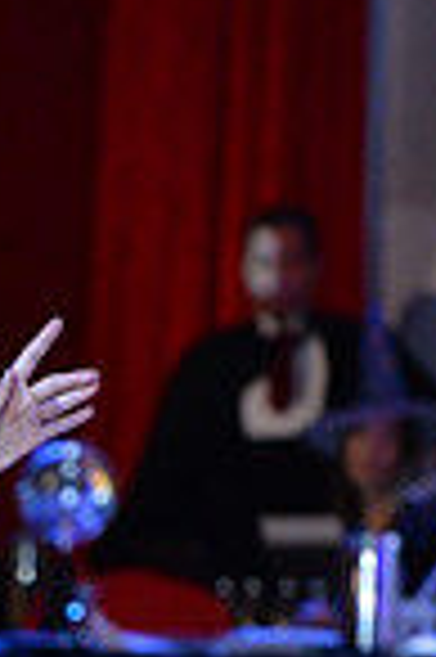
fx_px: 10525
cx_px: -285
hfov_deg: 2.4
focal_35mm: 578
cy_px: 1233
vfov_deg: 3.5
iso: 2000
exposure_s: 1/250
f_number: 4.5
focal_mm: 145
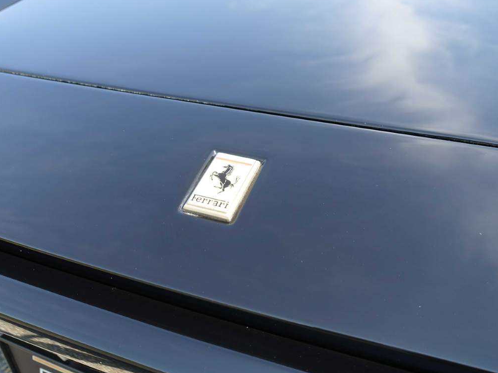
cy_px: 184
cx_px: 213
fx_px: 590
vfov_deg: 35.1
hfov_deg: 45.6
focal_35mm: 41
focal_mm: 13.72
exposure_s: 1/200
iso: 125
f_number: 4
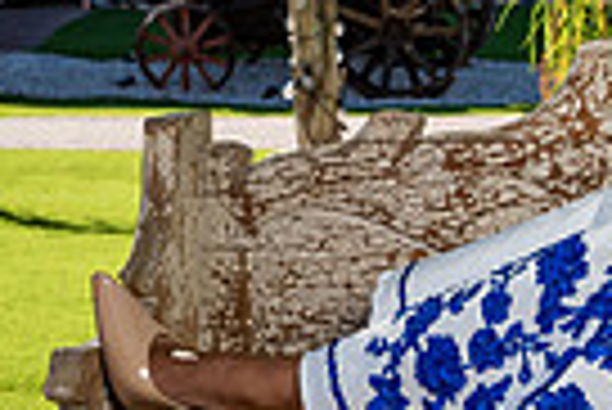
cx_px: 1028
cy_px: 224
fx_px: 2519
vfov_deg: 9.3
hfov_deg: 12.8
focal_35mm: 148
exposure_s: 1/200
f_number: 7.1
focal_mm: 32
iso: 64
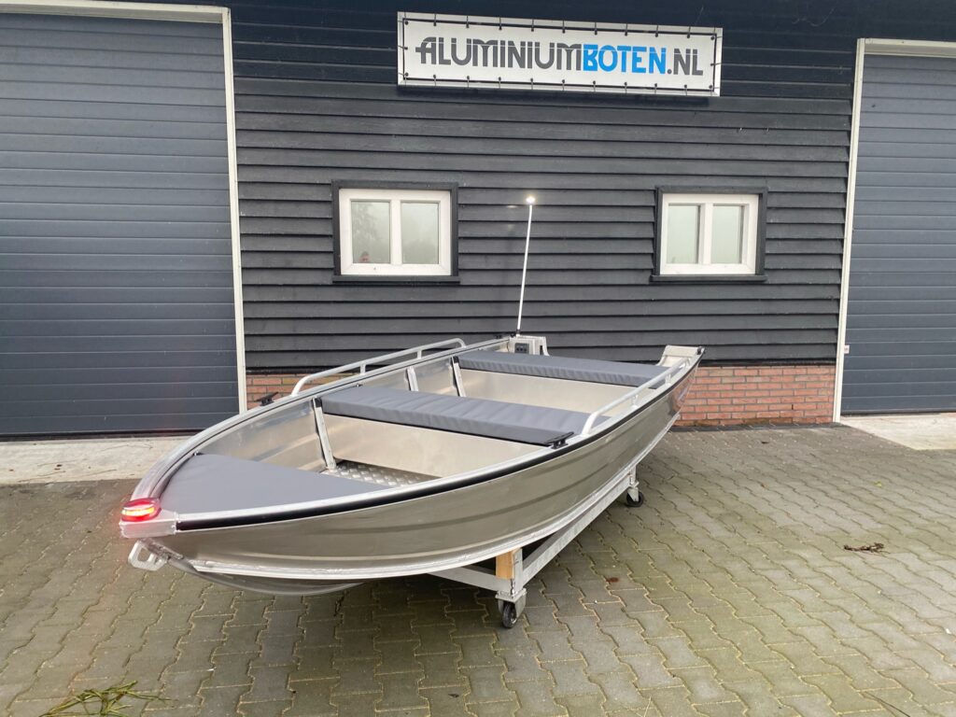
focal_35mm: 26
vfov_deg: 53.1
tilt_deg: -8.2
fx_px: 718
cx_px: 478
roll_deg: +0.0
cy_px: 358
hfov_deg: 67.3
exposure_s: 1/121
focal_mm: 4.25
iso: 125
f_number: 1.8
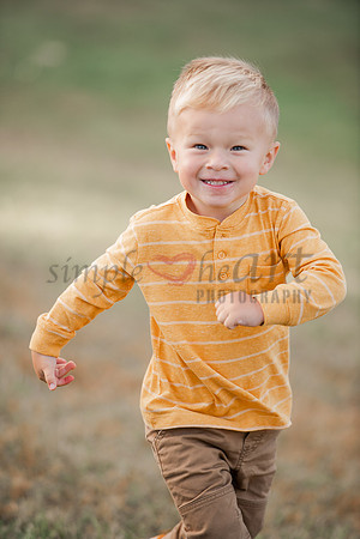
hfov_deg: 6.9
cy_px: 270
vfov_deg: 10.3
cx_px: 180
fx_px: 3000
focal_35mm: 200
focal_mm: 200
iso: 400
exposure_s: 1/800
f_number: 3.2
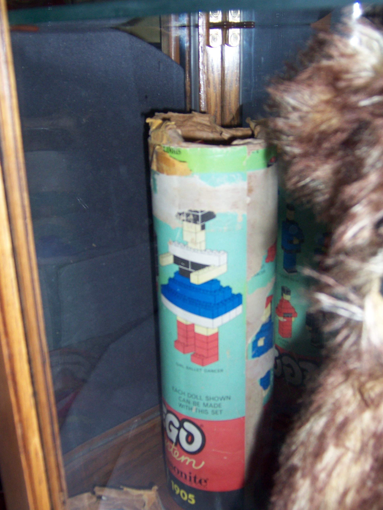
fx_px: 590
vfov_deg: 46.8
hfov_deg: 36.0
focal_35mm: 40
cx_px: 192
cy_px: 255
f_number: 3.4
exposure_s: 1/60
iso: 140
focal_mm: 6.7
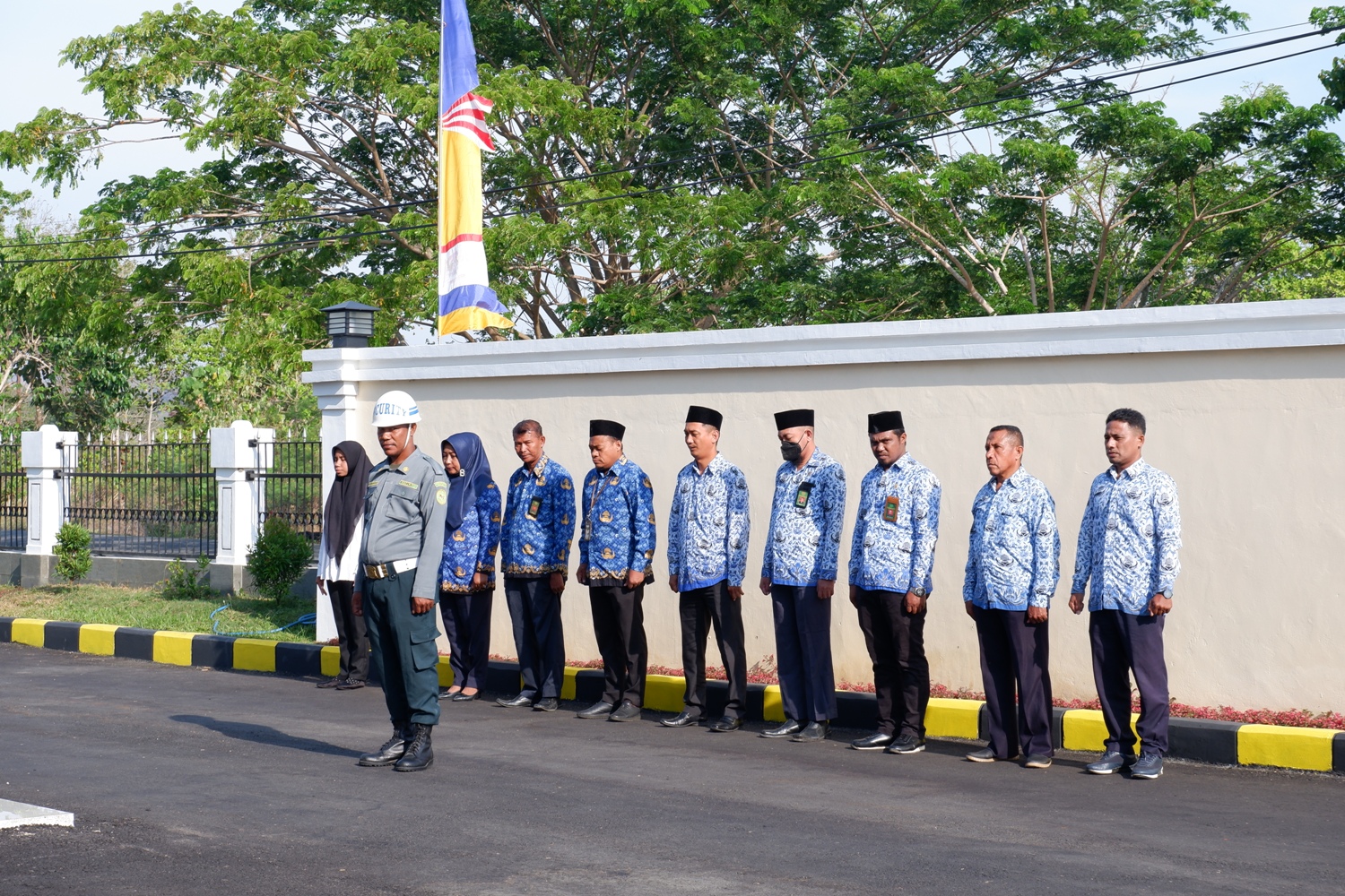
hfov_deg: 29.7
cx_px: 672
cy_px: 448
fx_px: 2540
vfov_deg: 20.0
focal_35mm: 68
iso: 200
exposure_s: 1/180
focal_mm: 45
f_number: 8
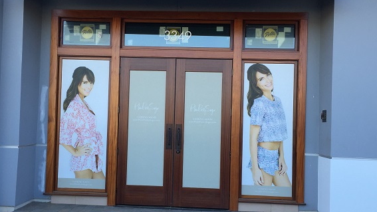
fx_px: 390
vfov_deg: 30.4
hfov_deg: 51.6
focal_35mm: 39
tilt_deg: +0.7
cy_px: 113
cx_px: 184
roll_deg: -2.2
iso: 32
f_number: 2.2
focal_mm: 4.15
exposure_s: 1/273
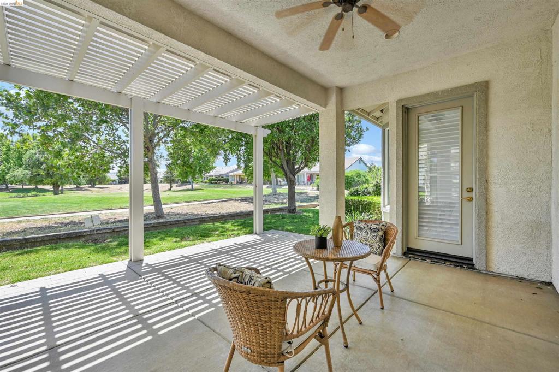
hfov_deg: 104.3
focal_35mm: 14
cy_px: 186
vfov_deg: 81.1
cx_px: 280
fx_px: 217
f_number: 8
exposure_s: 1/400
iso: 250
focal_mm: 14
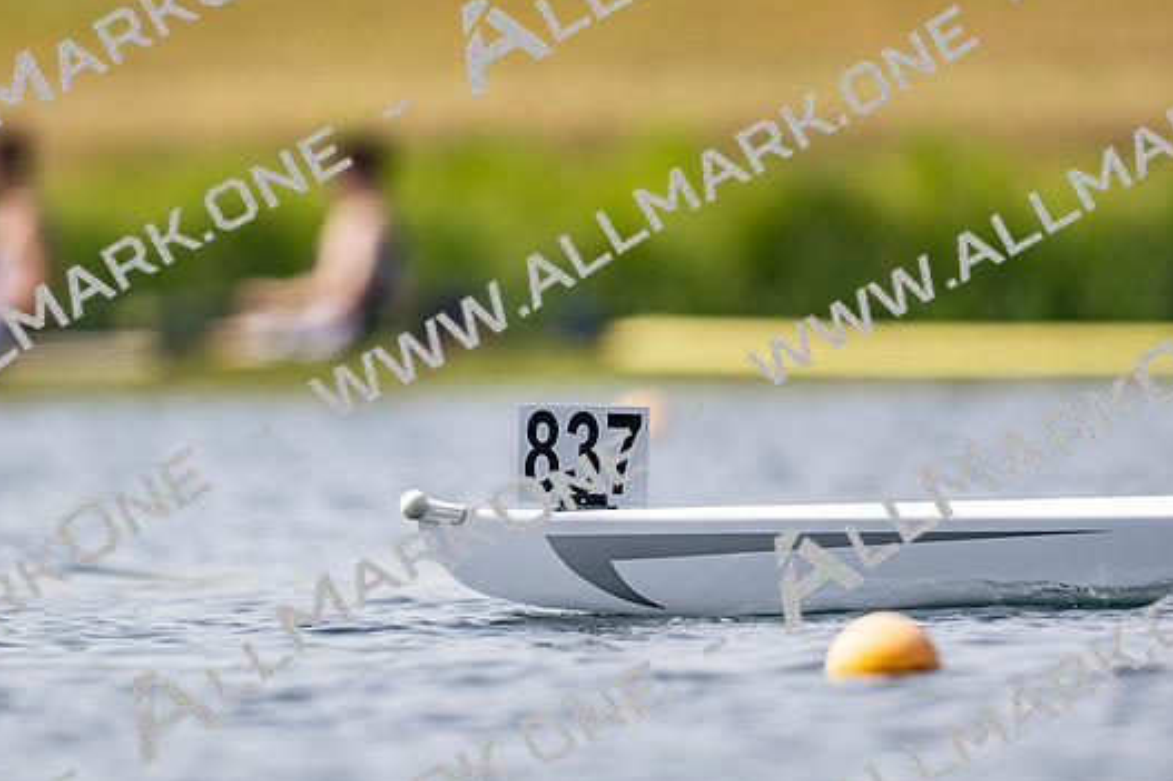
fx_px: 32278
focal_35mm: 991
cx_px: 583
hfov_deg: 2.1
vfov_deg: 1.4
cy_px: 423
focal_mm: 600
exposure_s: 1/2500
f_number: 4
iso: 140
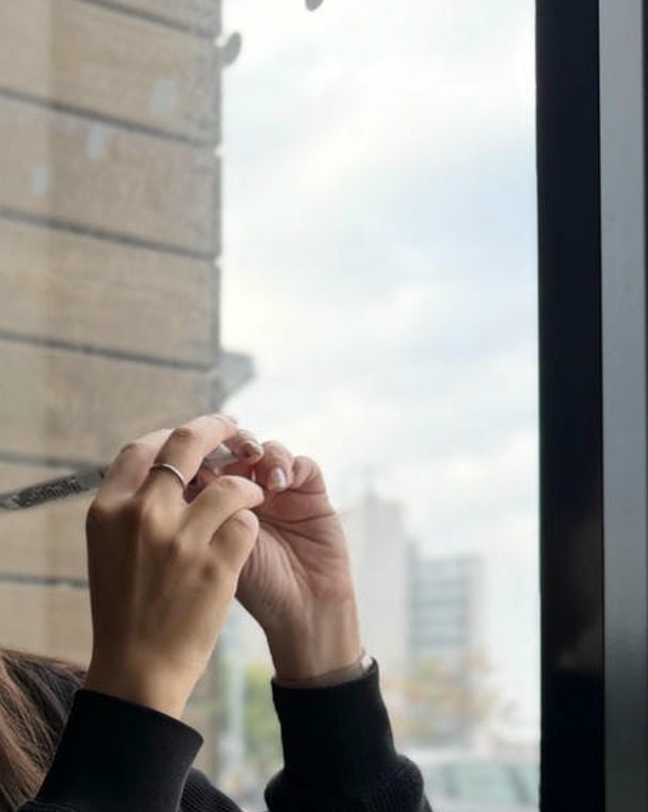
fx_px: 1488
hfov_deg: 23.4
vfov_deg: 29.1
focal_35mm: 62
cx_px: -27
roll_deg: -0.6
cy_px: 753
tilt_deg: +1.2
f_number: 1.78
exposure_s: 1/182
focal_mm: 6.76
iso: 64
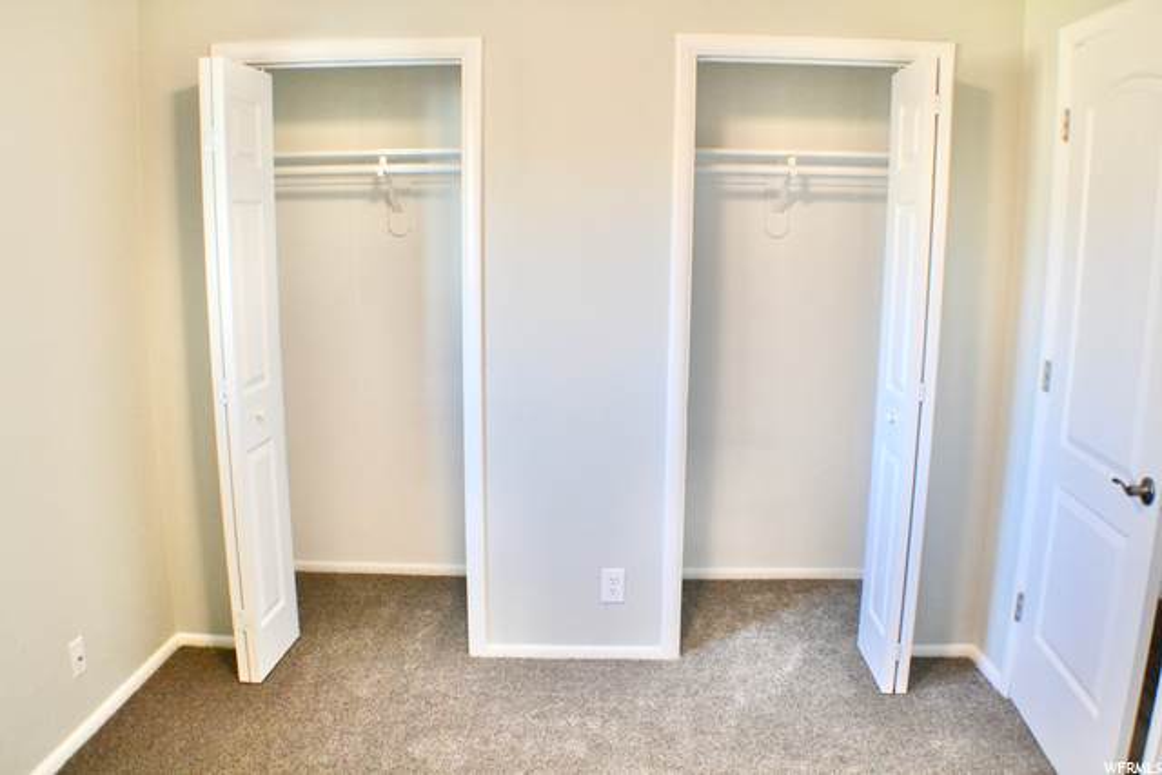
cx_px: 581
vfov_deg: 36.9
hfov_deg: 53.1
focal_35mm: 36
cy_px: 388
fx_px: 1162
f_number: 4
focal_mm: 24
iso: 1250
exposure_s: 1/60
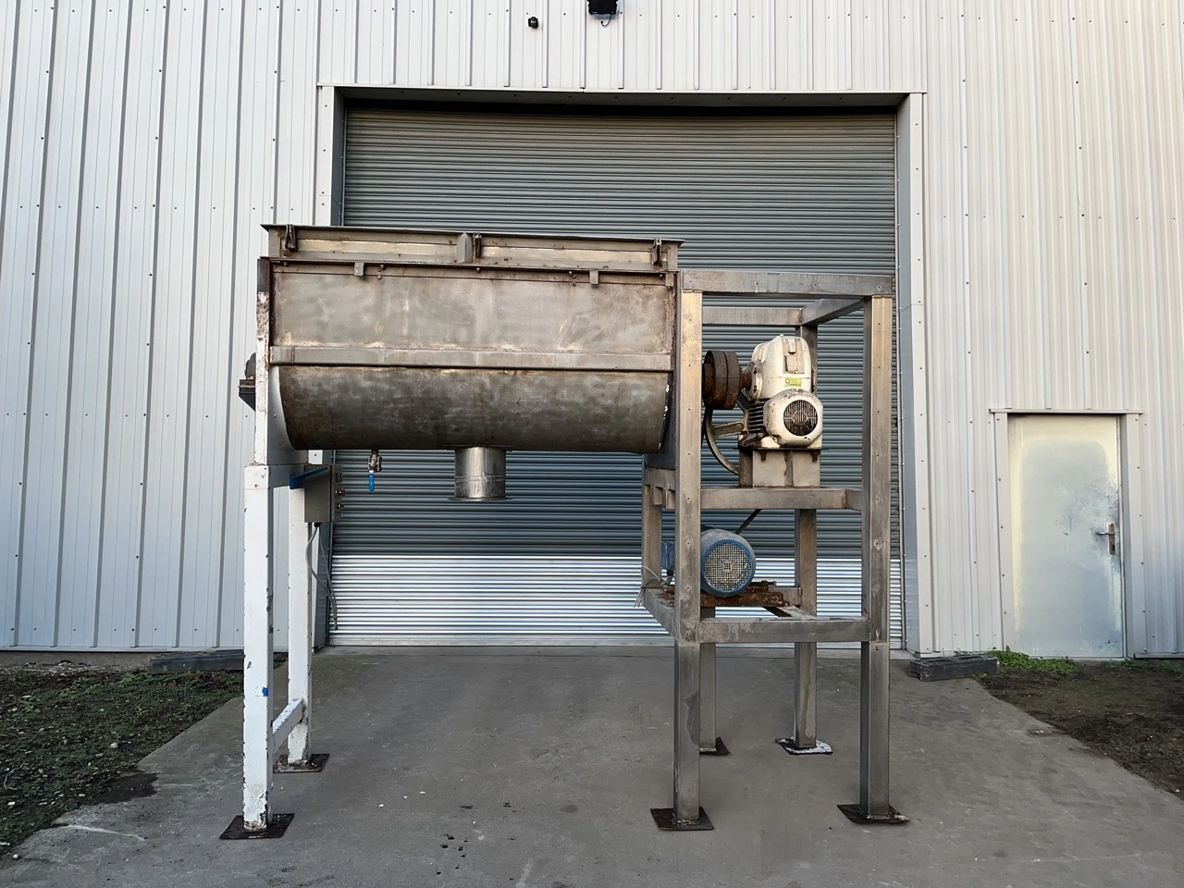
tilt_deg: +4.0
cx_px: 592
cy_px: 444
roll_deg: -0.3
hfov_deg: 67.3
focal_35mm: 26
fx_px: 889
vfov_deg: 53.1
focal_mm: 5.1
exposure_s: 1/219
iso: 32
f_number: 1.6
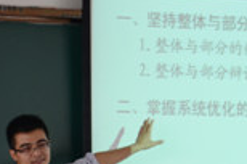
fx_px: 2068
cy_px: 197
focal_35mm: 302
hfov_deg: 6.8
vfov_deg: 4.5
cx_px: 112
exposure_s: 1/30
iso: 400
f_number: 5.3
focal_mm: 62
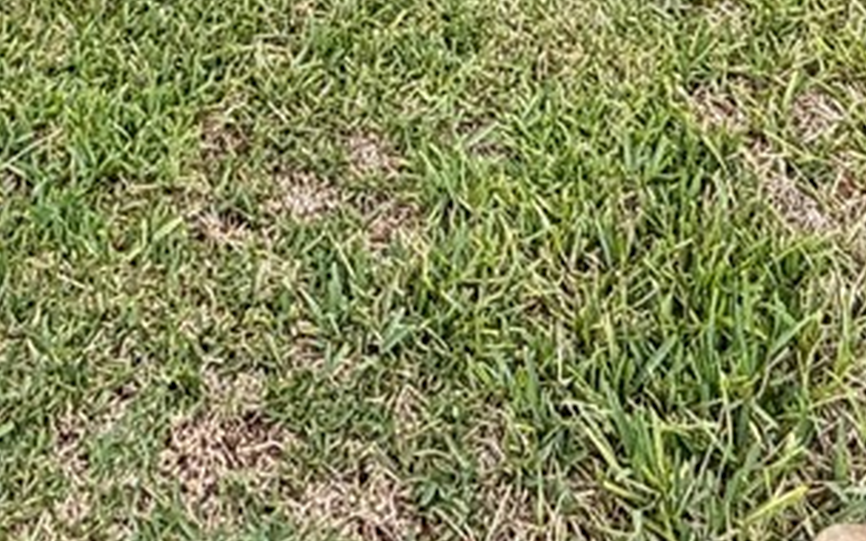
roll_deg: +1.2
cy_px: -1002
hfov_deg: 26.4
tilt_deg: +1.9
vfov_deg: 11.4
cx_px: 362
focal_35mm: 78
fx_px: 1841
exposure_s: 1/770
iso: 25
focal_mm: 2.22
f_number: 2.2
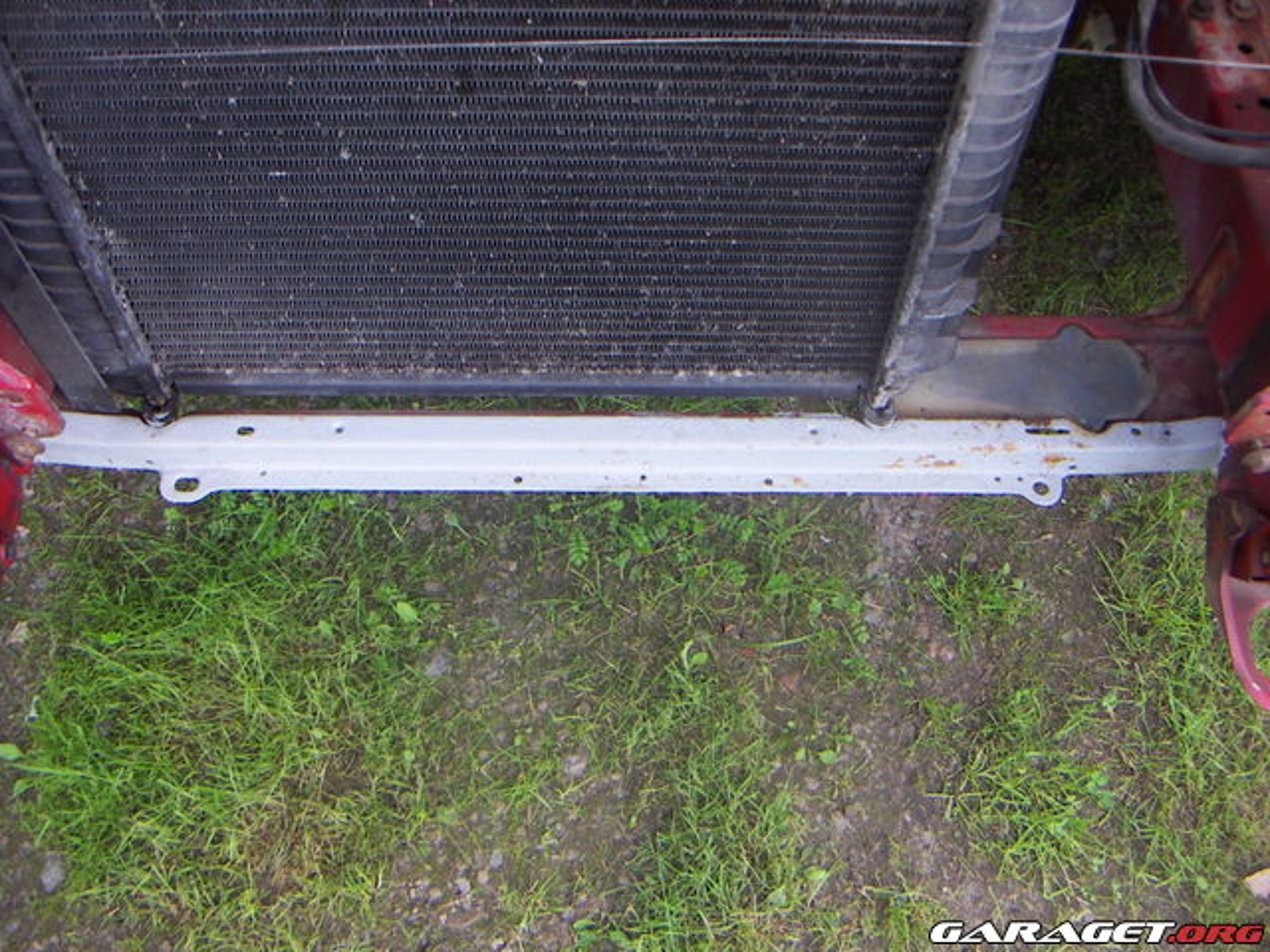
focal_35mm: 36
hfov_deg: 51.4
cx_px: 635
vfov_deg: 39.7
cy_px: 476
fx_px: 1321
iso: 50
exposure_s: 1/50
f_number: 2.8
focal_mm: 4.7
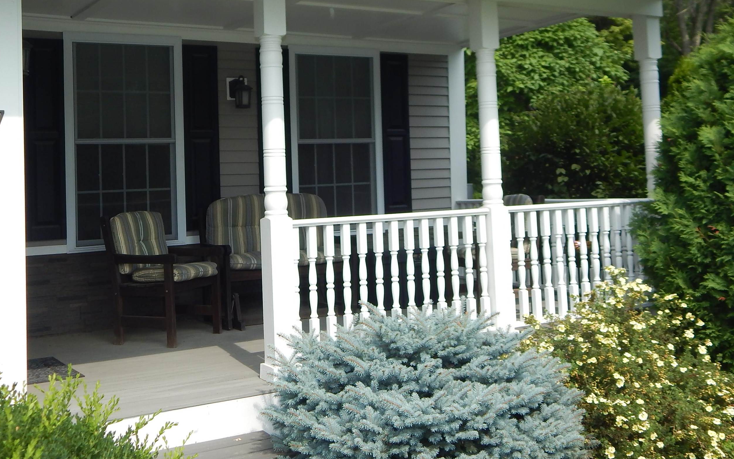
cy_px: 133
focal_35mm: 44
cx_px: 342
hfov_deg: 45.2
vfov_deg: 28.9
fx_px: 880
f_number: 3.3
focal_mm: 6.1
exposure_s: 1/800
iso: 125
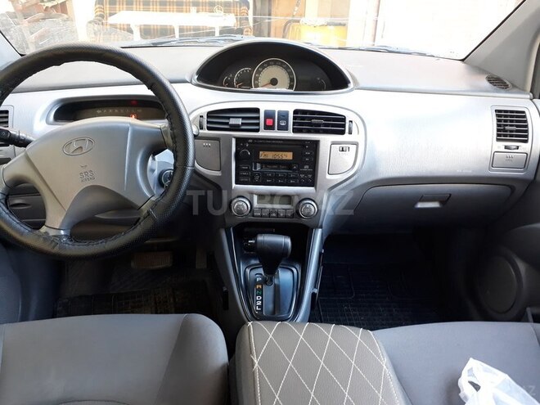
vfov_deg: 51.4
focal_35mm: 27
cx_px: 270
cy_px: 202
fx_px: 421
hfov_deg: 65.3
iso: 160
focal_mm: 3.6
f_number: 1.9
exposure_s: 1/33
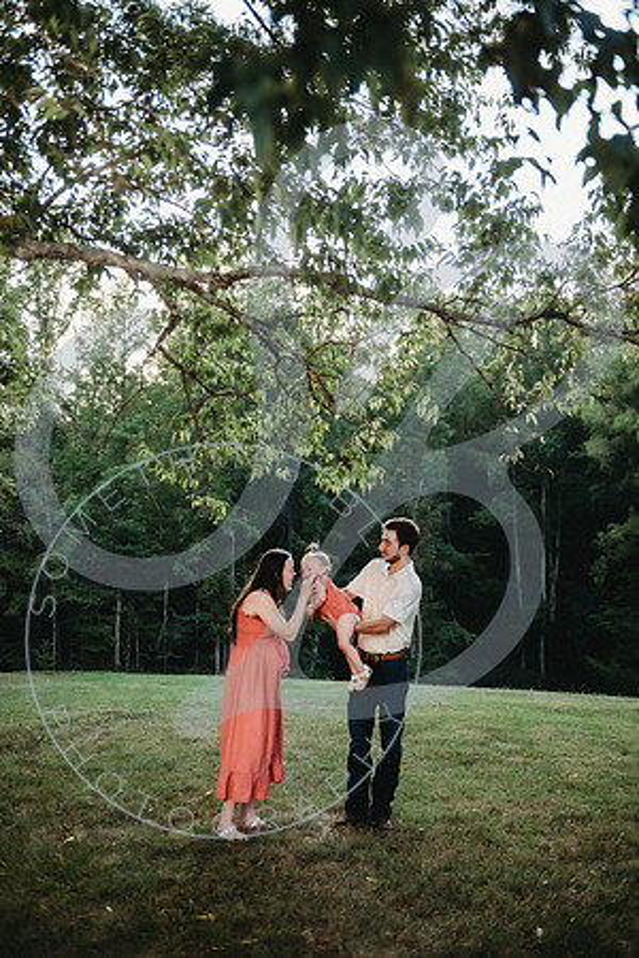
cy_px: 479
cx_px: 320
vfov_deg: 50.7
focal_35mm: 38
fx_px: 1012
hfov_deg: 35.1
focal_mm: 38
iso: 100
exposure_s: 1/125
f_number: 2.8
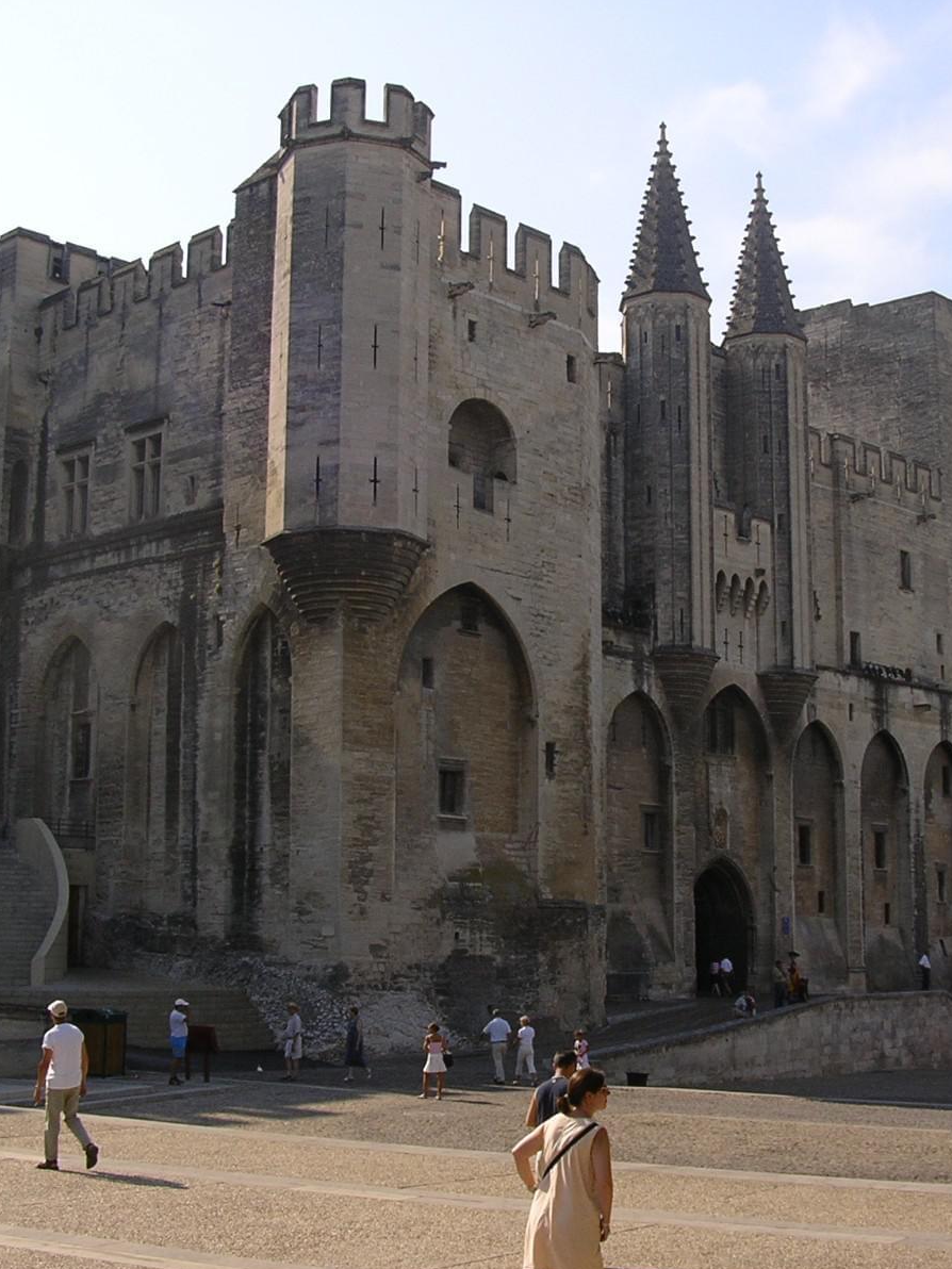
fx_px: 1870
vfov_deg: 37.5
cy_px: 636
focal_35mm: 51
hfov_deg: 28.6
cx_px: 505
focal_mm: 5.8
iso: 50
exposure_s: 1/500
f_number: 4.1
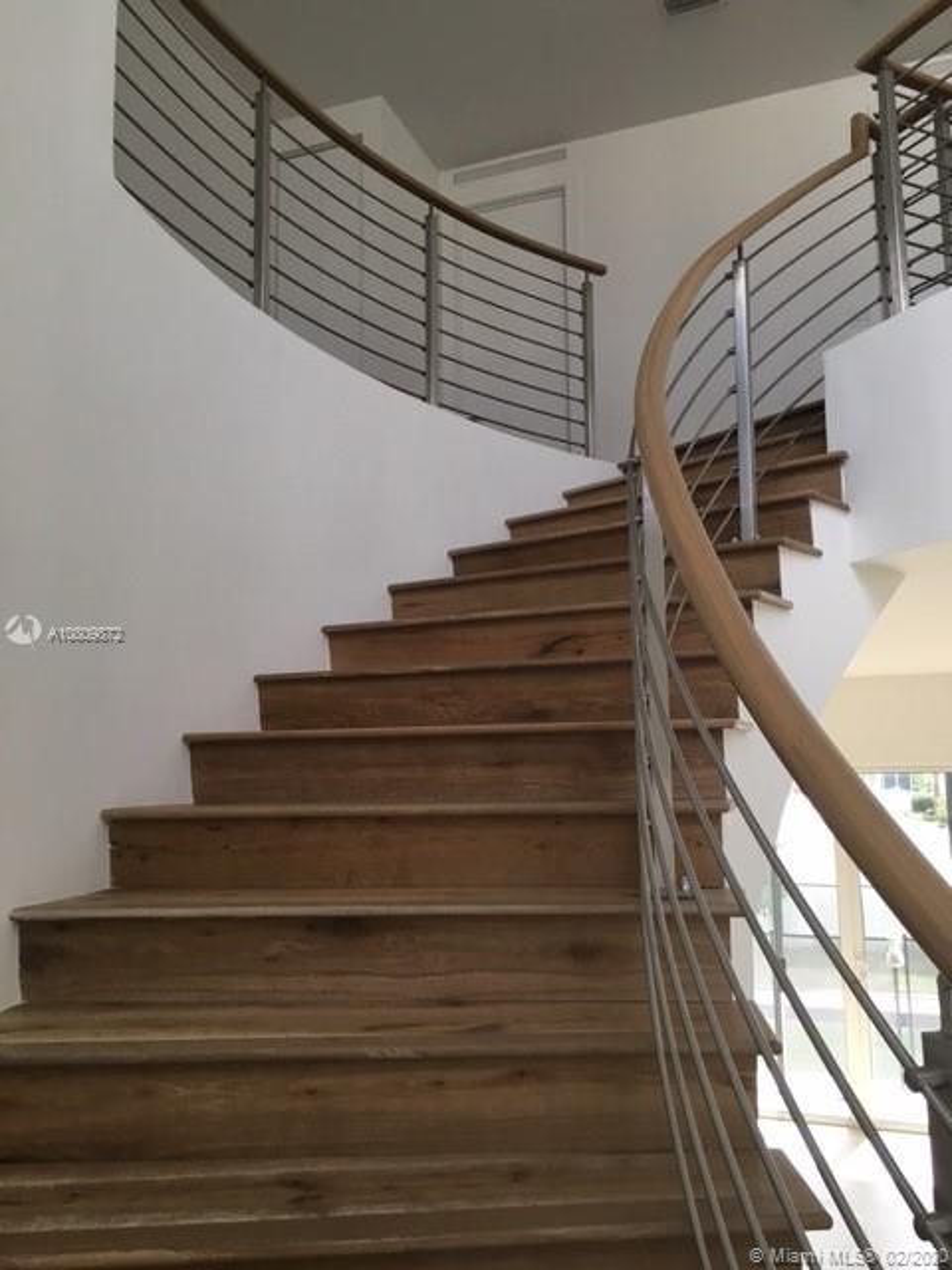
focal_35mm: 29
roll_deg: +0.4
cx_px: 476
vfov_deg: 61.7
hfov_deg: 48.2
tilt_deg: +8.5
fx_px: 1063
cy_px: 635
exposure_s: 1/30
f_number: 2.2
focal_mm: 4.15
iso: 32
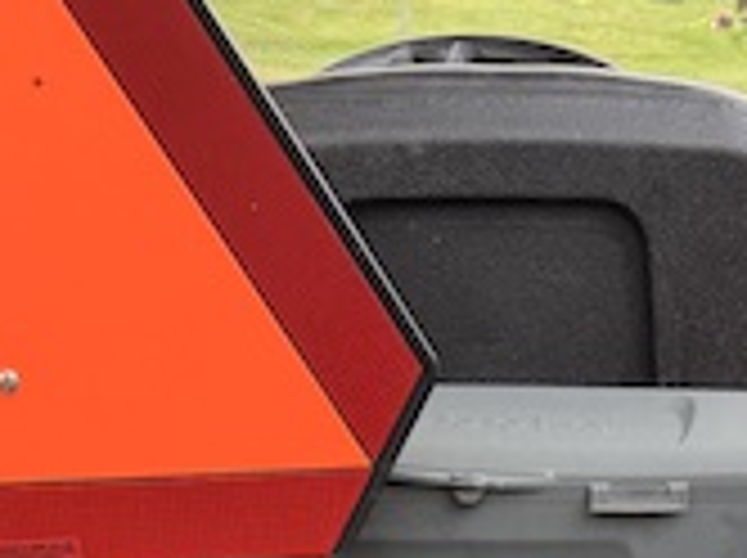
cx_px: 423
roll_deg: -0.3
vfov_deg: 11.3
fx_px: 2500
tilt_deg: -27.8
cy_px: 1170
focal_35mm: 116
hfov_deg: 17.0
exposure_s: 1/524
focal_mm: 6.76
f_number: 1.78
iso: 100
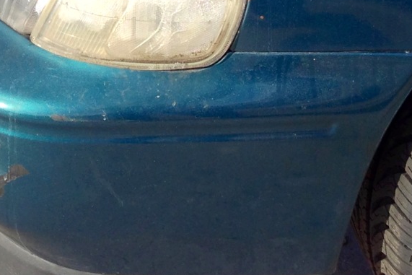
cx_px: 62
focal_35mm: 123
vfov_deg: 10.3
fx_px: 1408
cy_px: -276
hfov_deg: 16.5
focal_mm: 4.13
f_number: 2.4
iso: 50
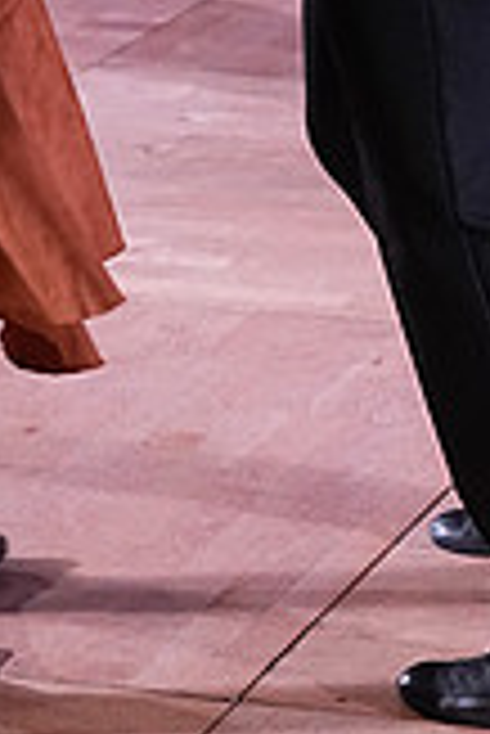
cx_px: 214
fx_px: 3769
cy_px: -176
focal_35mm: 185
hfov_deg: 7.4
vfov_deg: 10.9
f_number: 5
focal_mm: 35
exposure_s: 1/250
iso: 3200
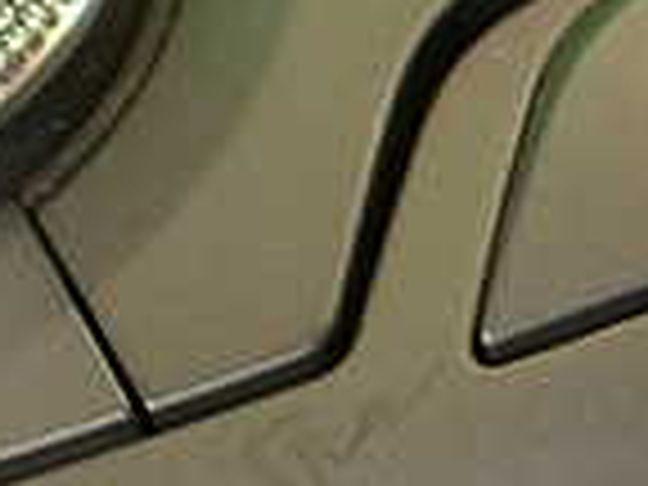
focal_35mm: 133
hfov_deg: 14.7
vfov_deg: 11.1
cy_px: 392
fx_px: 2490
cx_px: 603
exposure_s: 1/30
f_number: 2.4
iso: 250
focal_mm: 5.79
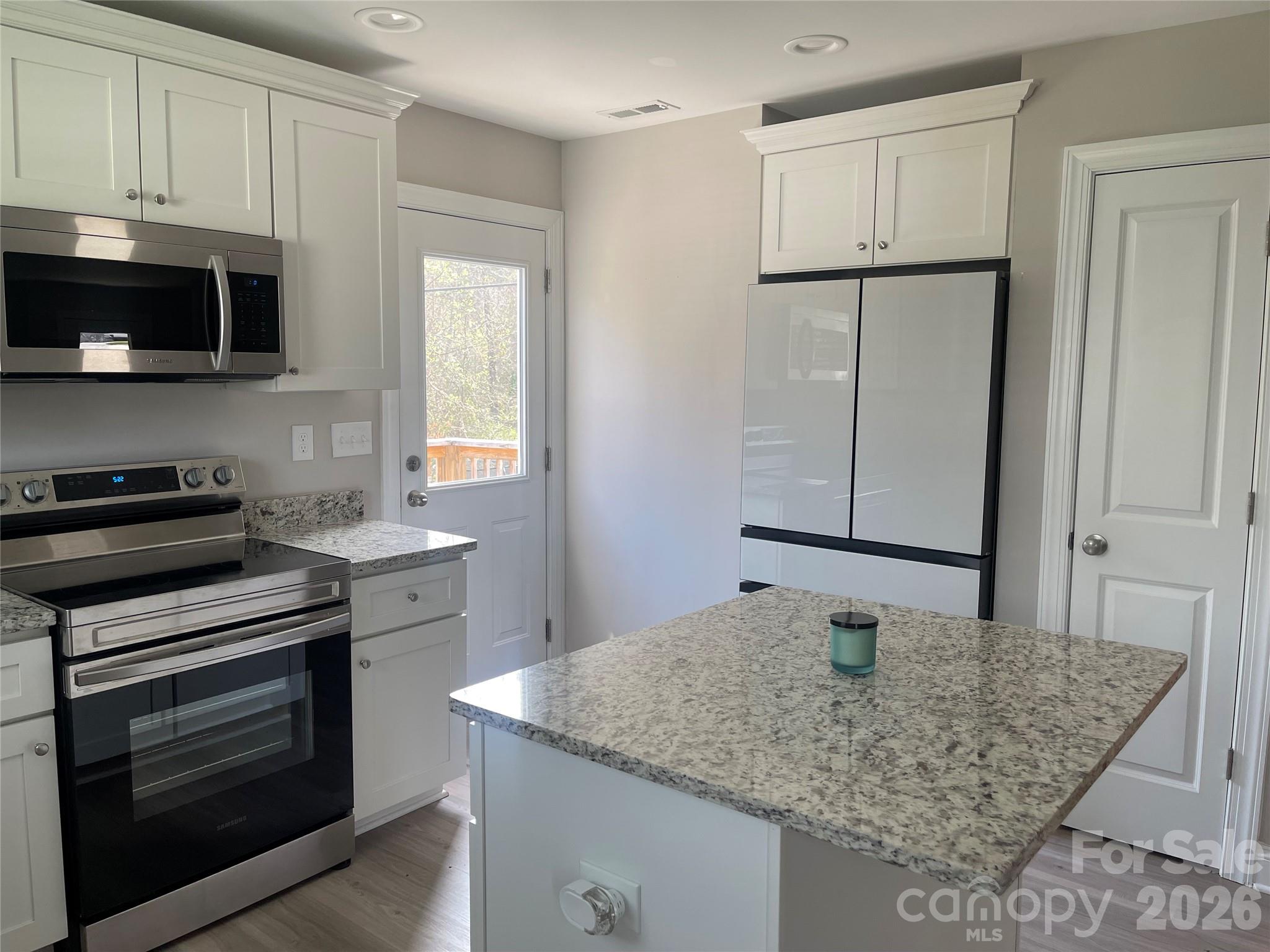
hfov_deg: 69.4
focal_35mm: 25
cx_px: 635
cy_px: 476
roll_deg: -1.2
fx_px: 917
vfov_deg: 54.9
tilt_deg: -7.7
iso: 64
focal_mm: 5.1
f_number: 1.6
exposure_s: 1/121
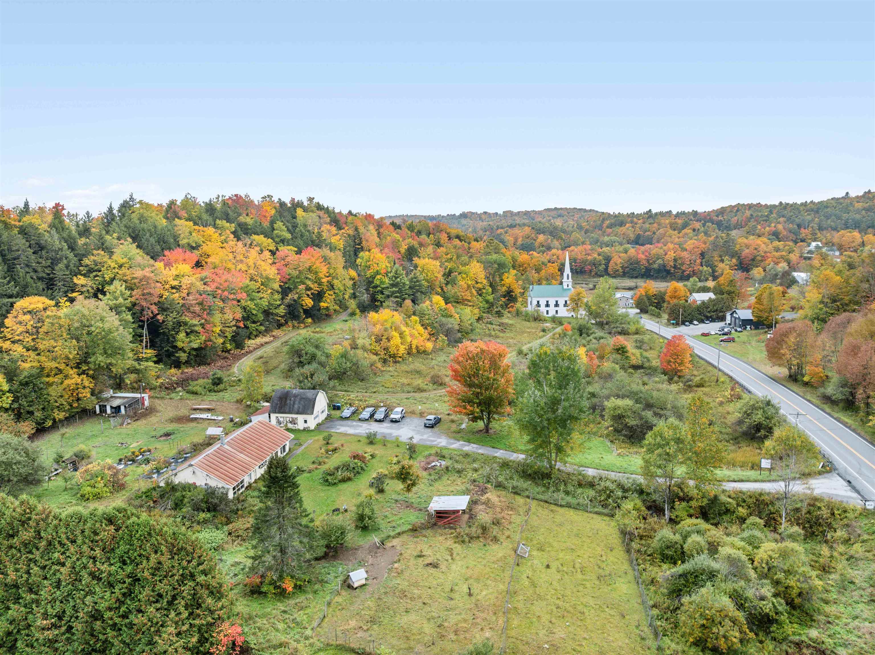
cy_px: 328
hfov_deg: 71.6
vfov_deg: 56.8
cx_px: 438
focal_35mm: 24
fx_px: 606
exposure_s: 1/640
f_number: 2.8
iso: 190
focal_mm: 12.29
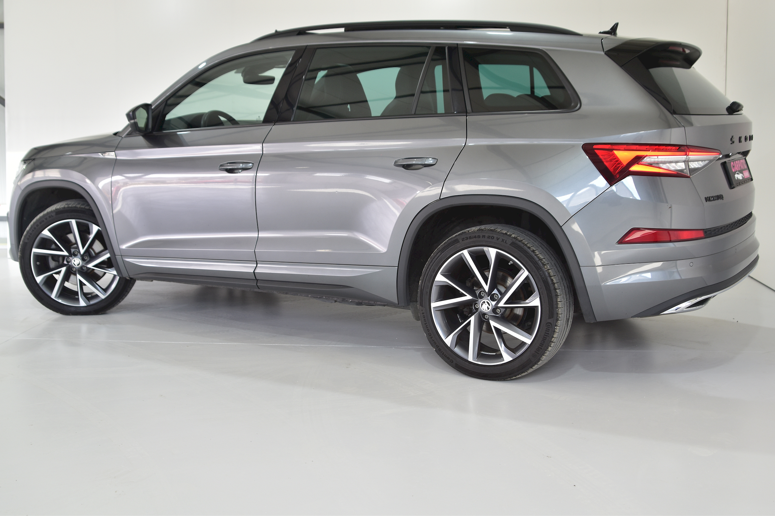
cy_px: 258
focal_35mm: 42
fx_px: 904
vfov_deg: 31.9
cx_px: 388
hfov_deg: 46.4
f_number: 4
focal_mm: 28
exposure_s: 1/80
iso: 200
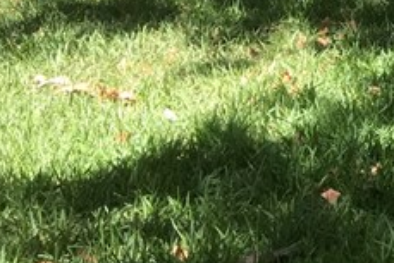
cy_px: -392
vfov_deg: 9.1
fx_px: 1478
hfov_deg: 13.1
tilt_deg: -0.7
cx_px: 786
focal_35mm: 135
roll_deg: +3.7
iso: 25
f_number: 2.2
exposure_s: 1/342
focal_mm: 4.15
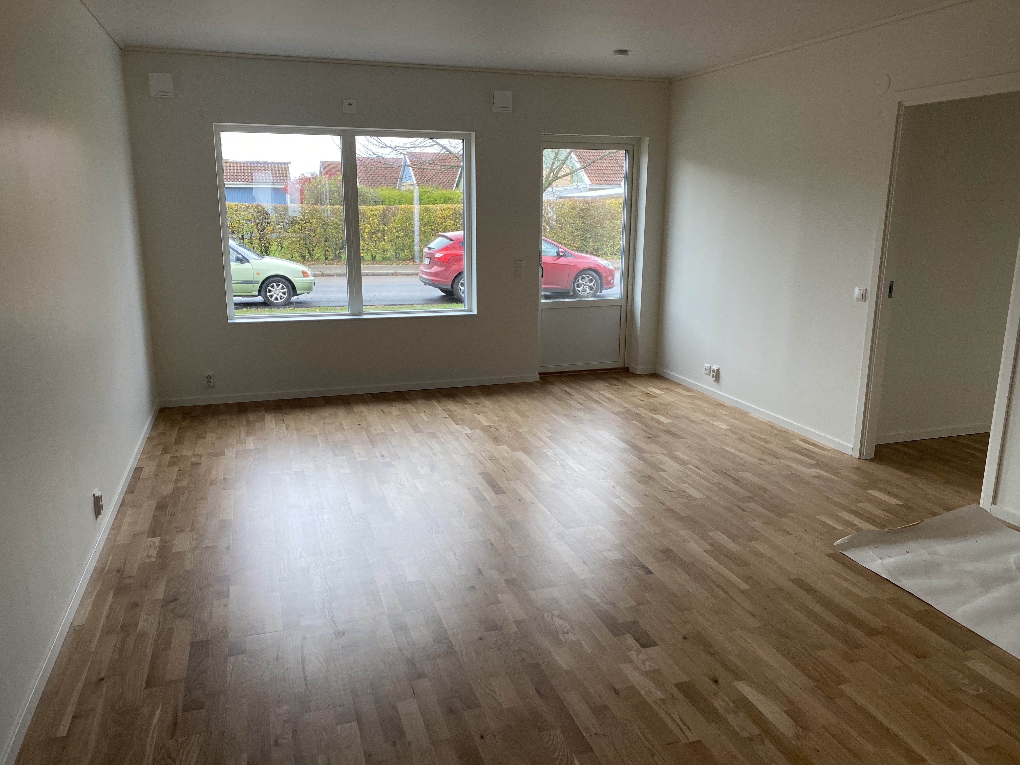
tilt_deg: -12.6
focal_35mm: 26
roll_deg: -0.2
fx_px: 766
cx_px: 510
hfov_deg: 67.3
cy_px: 382
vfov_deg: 53.1
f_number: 1.8
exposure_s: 1/107
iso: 125
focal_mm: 4.25
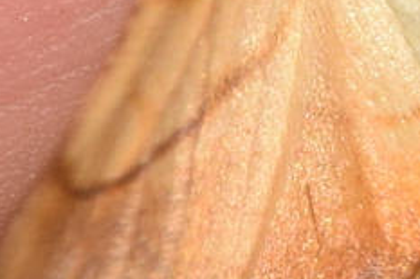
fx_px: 10108
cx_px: 447
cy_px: -7
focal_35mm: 867
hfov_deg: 2.4
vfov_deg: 1.6
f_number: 14
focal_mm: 140
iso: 400
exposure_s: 1/200
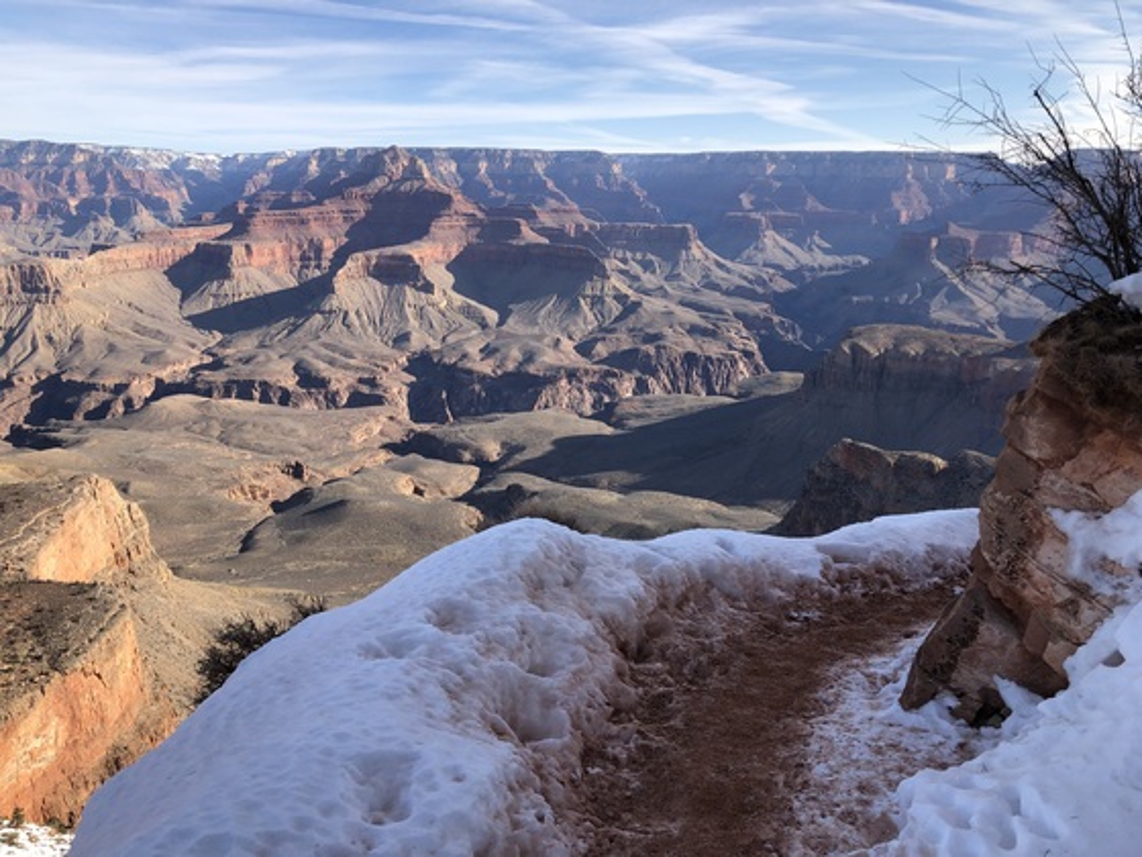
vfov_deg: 49.7
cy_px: 428
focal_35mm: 28
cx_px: 571
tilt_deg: -11.9
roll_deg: -0.4
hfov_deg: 63.4
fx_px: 924
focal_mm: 3.99
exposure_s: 1/1230
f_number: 1.8
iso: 20
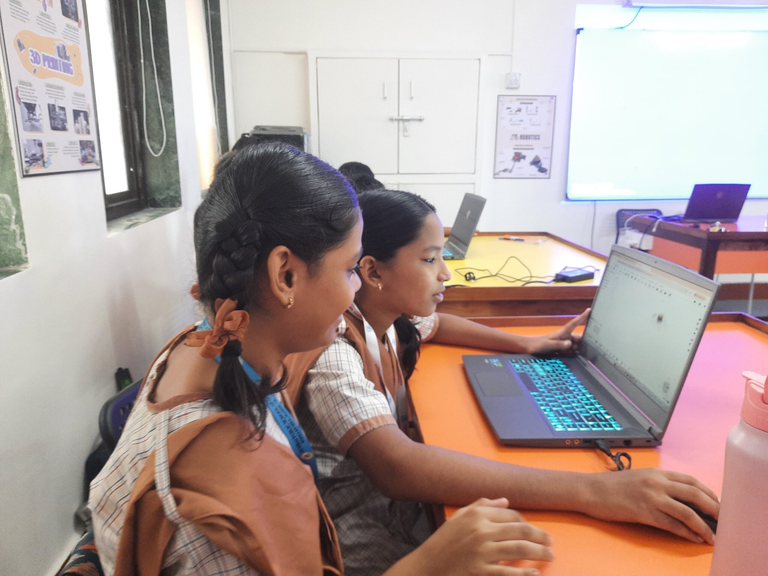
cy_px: 288
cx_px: 384
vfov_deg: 54.9
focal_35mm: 25
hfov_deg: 69.4
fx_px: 555
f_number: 2
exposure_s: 1/25
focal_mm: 4.6
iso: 400
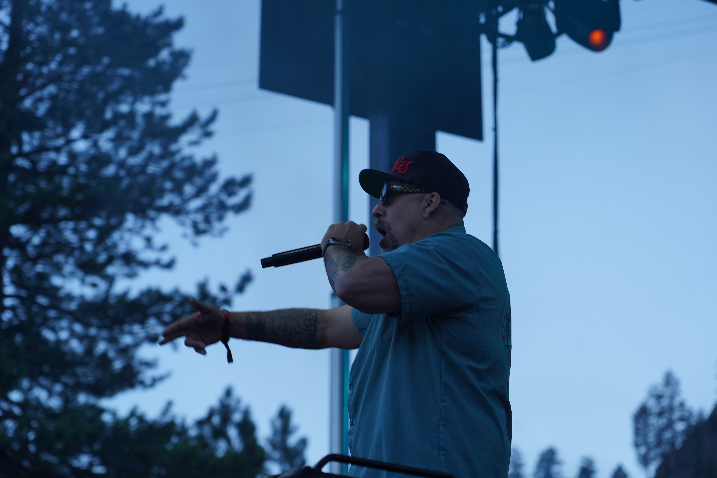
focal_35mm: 105
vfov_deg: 13.0
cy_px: 239
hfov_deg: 19.5
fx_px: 2091
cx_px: 358
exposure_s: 1/200
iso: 100
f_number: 5
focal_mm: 105
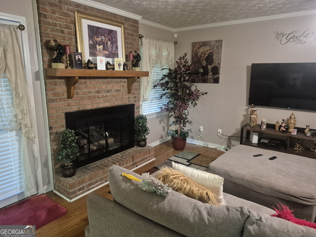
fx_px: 210
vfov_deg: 58.9
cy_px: 118
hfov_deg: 73.9
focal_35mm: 23
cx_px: 158
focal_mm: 5.4
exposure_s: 1/60
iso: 1250
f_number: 1.8
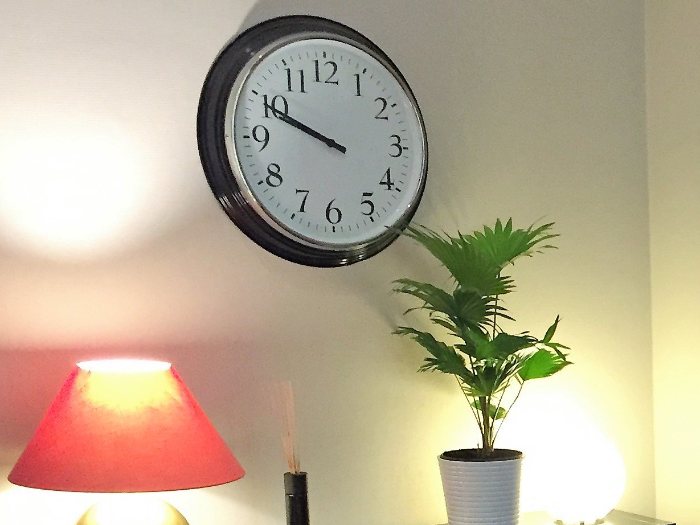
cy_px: 535
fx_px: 1557
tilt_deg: -11.9
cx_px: 850
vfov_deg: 18.6
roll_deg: +0.7
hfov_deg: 23.1
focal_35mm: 77
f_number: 2.2
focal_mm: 4.15
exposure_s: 1/25
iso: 250
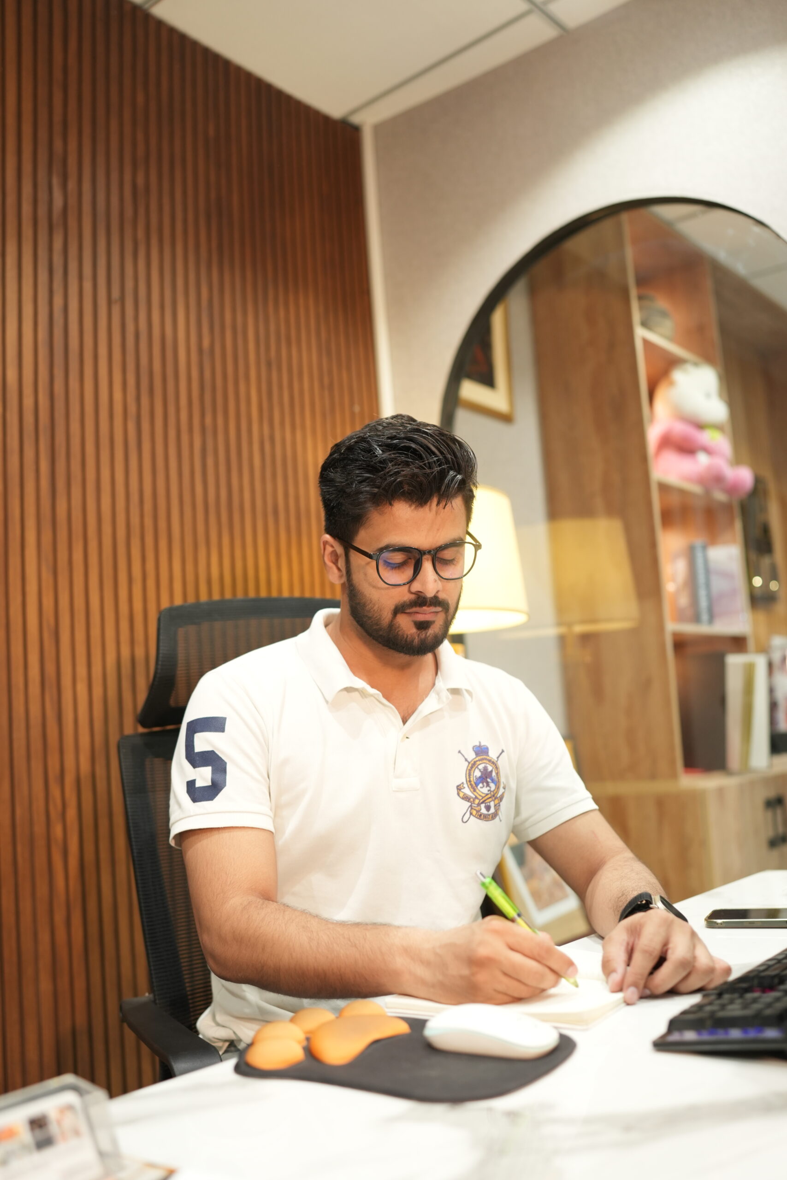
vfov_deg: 54.4
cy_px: 590
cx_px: 394
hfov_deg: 37.9
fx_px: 1147
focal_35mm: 35
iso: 800
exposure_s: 1/100
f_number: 2
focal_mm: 35
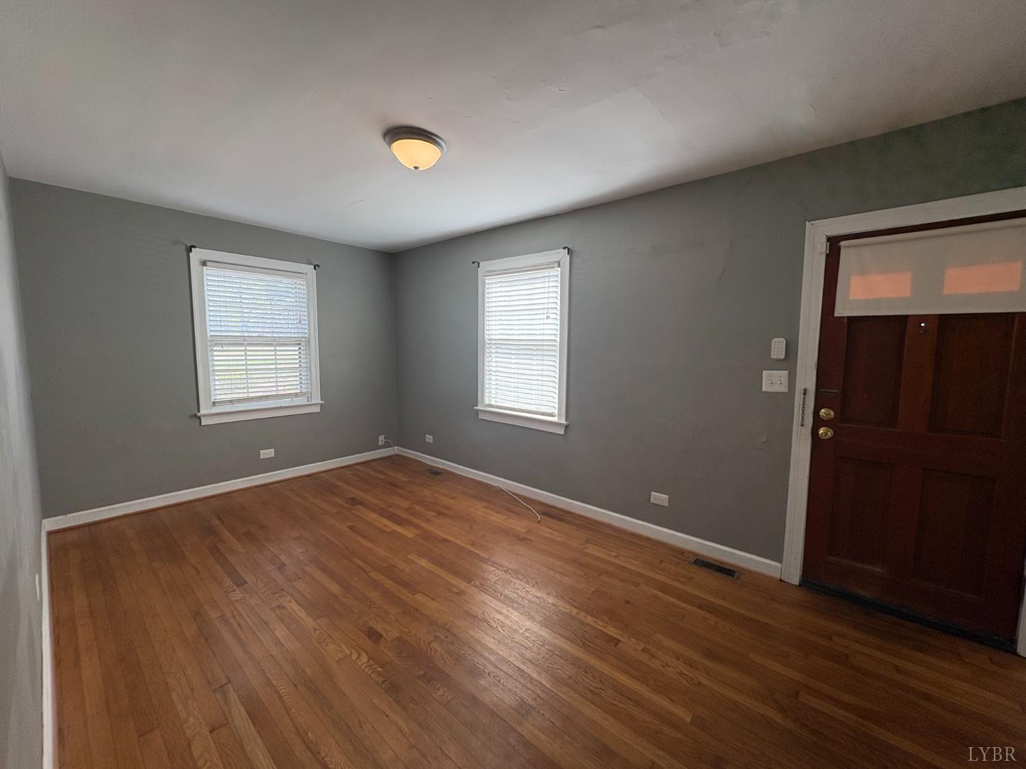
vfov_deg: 85.7
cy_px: 384
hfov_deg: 102.1
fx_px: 415
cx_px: 513
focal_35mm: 14
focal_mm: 2.22
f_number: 2.2
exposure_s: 1/130
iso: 100
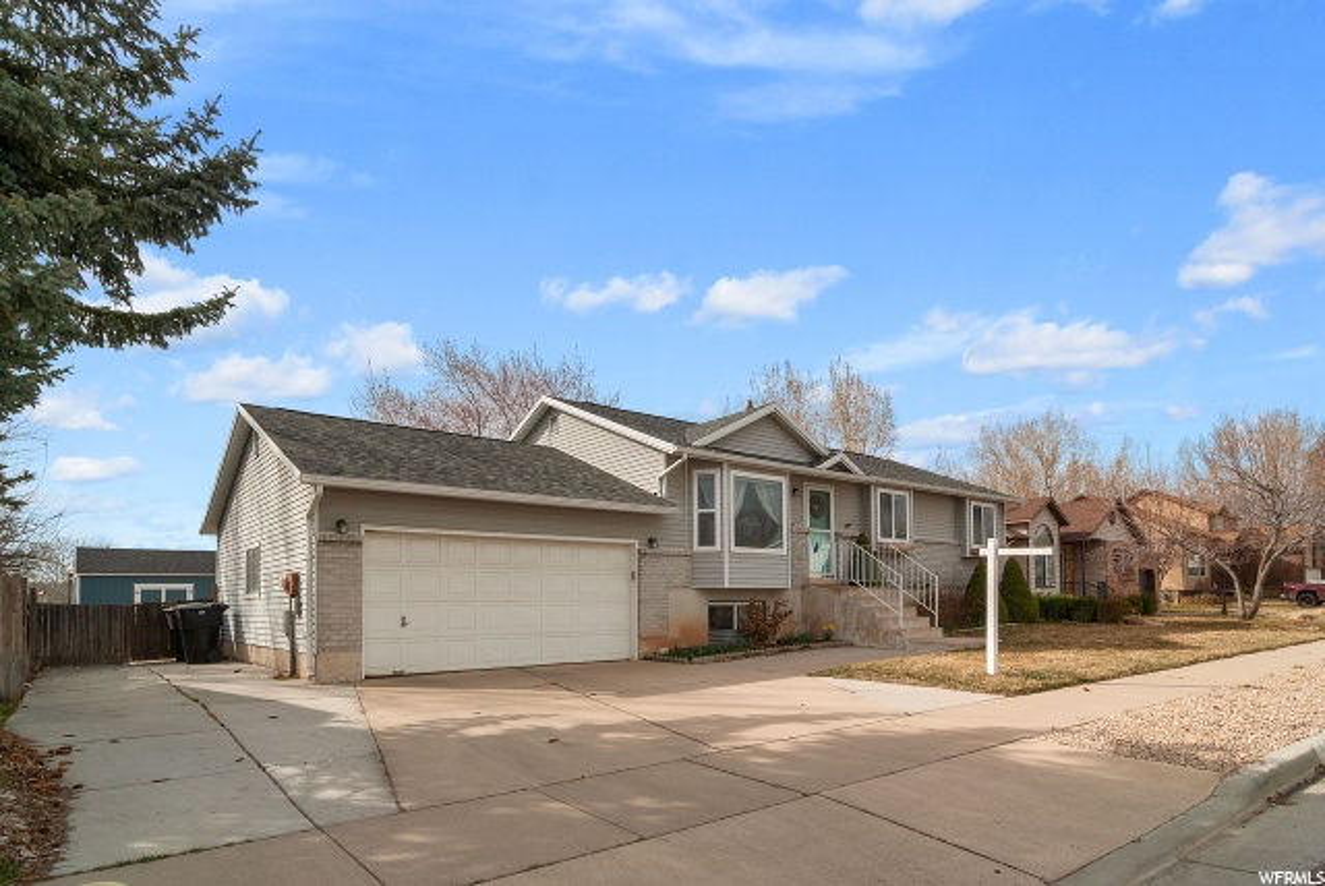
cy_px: 443
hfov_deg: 89.9
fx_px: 663
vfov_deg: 67.5
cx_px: 662
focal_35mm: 18
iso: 100
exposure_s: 1/200
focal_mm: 12
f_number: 11
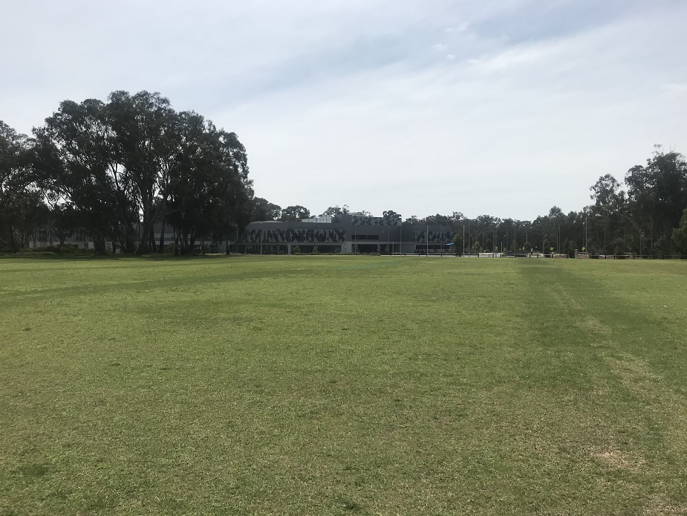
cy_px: 258
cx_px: 344
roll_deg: -0.6
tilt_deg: -0.6
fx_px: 556
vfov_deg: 49.8
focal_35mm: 28
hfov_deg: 63.4
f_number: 1.8
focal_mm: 3.99
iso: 20
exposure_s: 1/4808
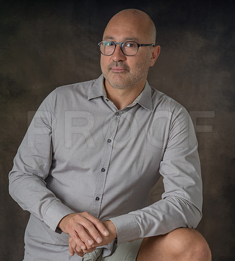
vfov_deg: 17.3
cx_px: 63
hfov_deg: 15.6
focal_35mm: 105
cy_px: 139
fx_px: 855
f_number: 7.1
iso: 100
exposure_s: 1/200
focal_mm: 73
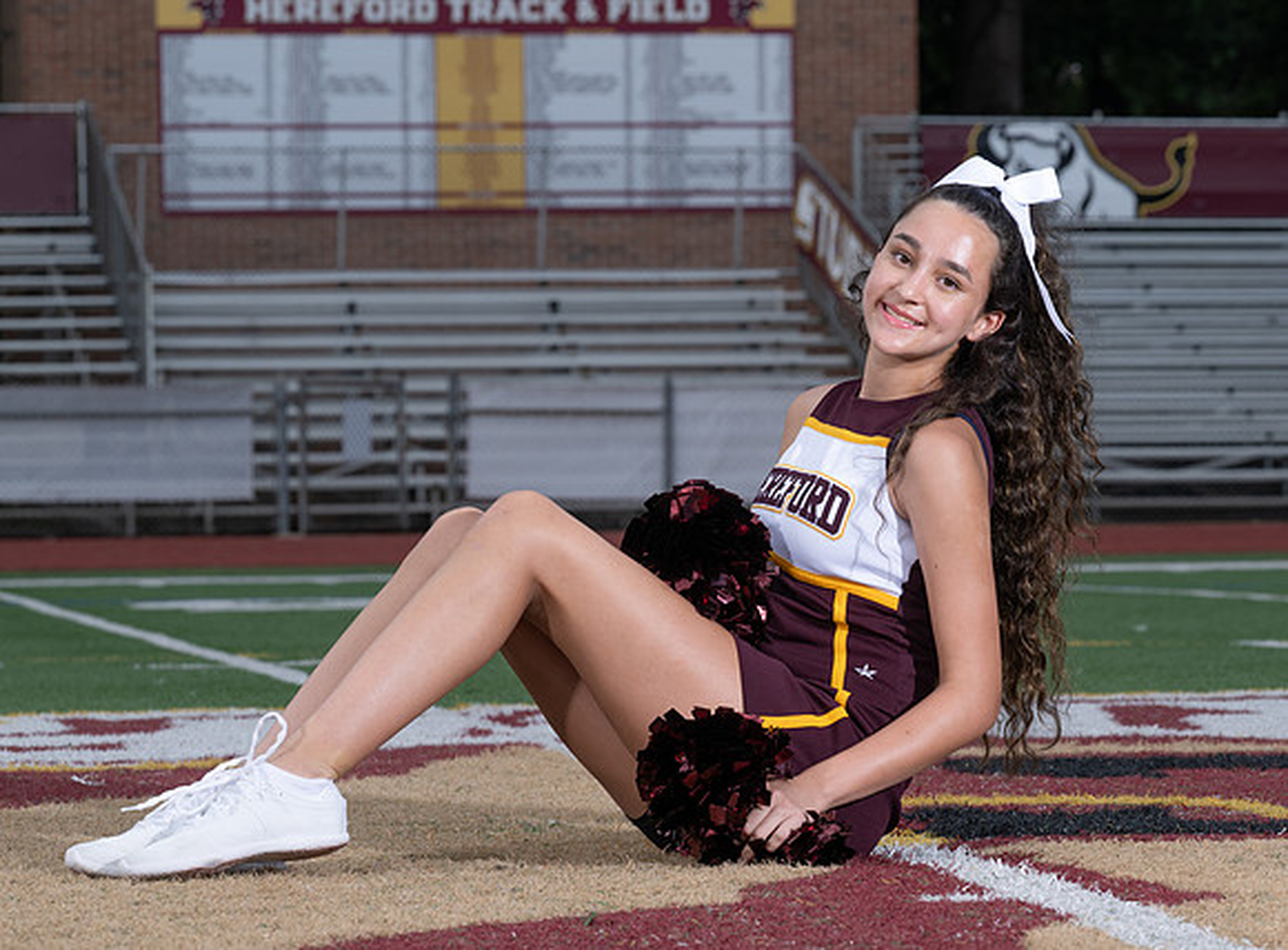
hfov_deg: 12.5
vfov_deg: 9.2
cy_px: 495
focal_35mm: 159
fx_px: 5882
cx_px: 862
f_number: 8
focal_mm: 110
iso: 64
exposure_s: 1/200
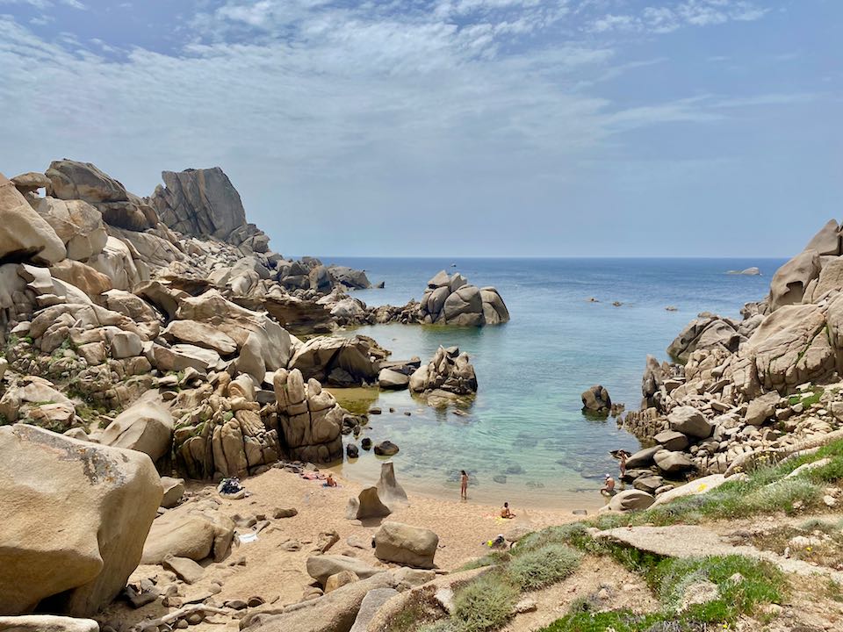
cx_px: 422
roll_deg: -0.5
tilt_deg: -5.4
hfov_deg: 67.3
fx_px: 633
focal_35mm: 26
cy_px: 316
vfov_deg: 53.1
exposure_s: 1/5495
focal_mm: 4.25
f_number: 1.8
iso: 32
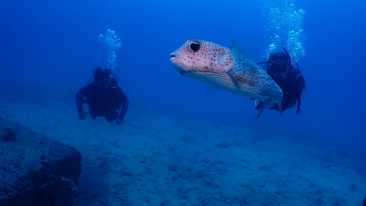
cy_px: 75
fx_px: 281
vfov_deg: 39.8
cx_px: 172
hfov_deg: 66.0
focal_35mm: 29
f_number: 2.8
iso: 100
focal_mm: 4.5
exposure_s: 1/800
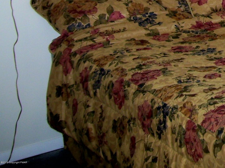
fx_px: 630
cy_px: -50
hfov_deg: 18.6
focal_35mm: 97
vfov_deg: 14.6
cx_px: 302
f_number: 2.7
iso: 100
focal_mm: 6
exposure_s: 1/60
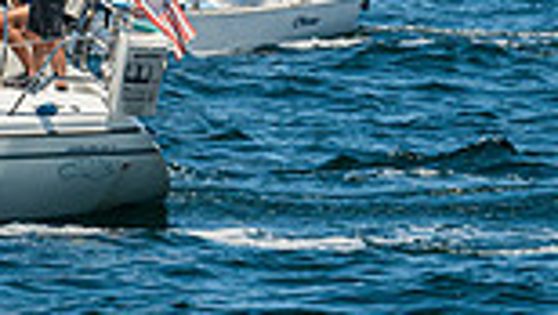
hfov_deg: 3.5
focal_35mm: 609
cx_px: -274
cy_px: -263
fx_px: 9020
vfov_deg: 2.0
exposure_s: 1/1250
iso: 320
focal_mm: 130
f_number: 6.3
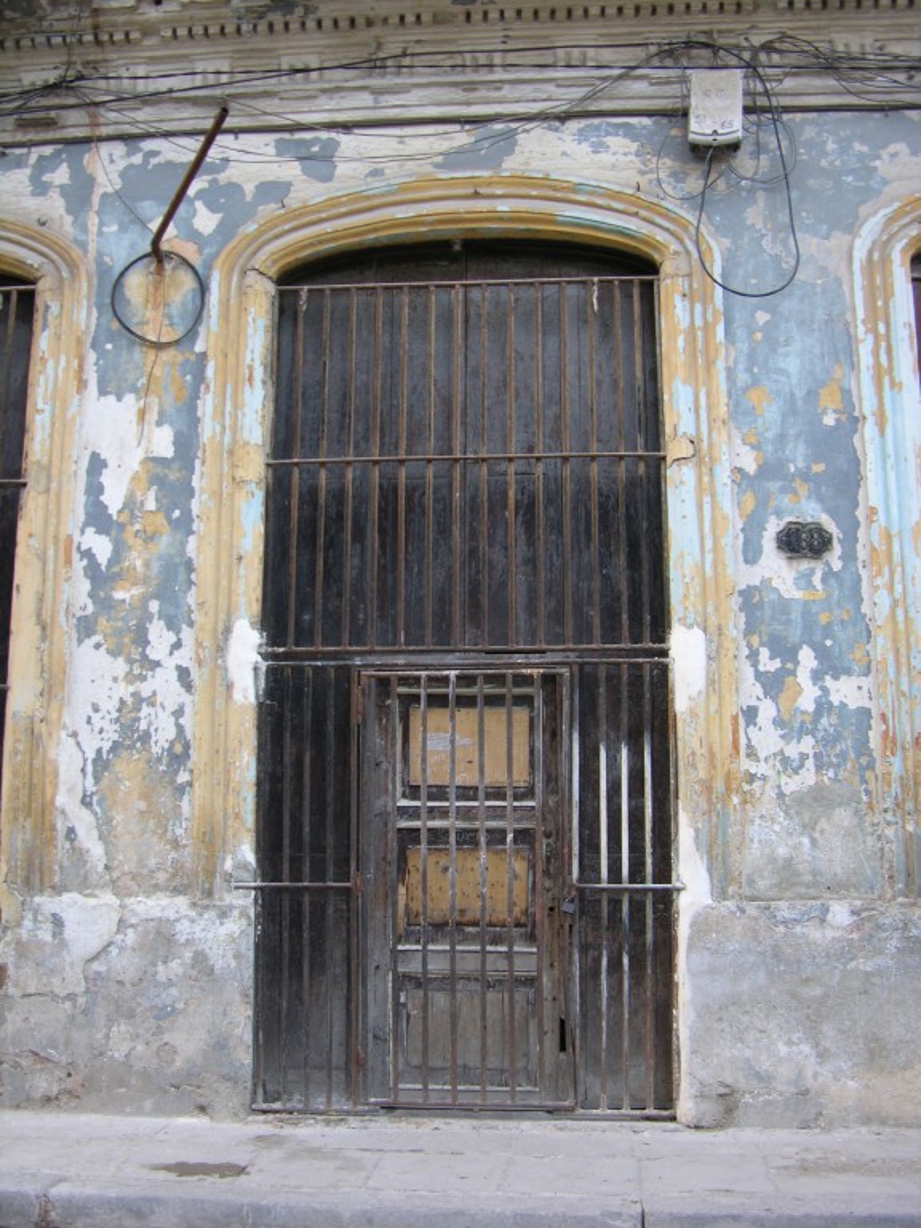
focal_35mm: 35
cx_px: 460
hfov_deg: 40.7
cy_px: 614
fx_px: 1242
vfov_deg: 52.6
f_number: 2.8
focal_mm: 8.9
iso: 50
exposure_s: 1/24.5
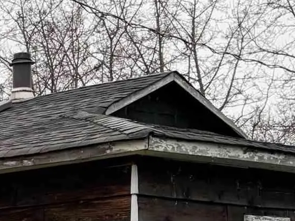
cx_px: -345
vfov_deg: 9.7
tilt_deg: -4.1
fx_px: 1235
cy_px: 406
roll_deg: +1.8
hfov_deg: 11.8
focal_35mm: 145
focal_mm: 5.96
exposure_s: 1/596
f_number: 1.6
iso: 50
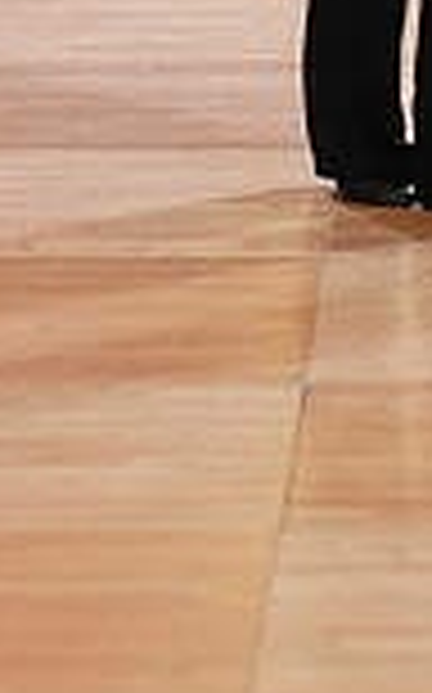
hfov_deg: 3.2
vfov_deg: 5.2
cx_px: 826
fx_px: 7606
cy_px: -459
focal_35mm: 403
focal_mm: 105
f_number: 2.8
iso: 1600
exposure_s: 1/400
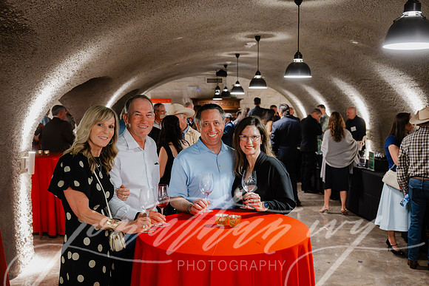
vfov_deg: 36.0
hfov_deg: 51.9
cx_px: 214
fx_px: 441
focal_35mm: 37
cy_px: 143
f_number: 3.5
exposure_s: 1/60
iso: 6400
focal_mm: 37
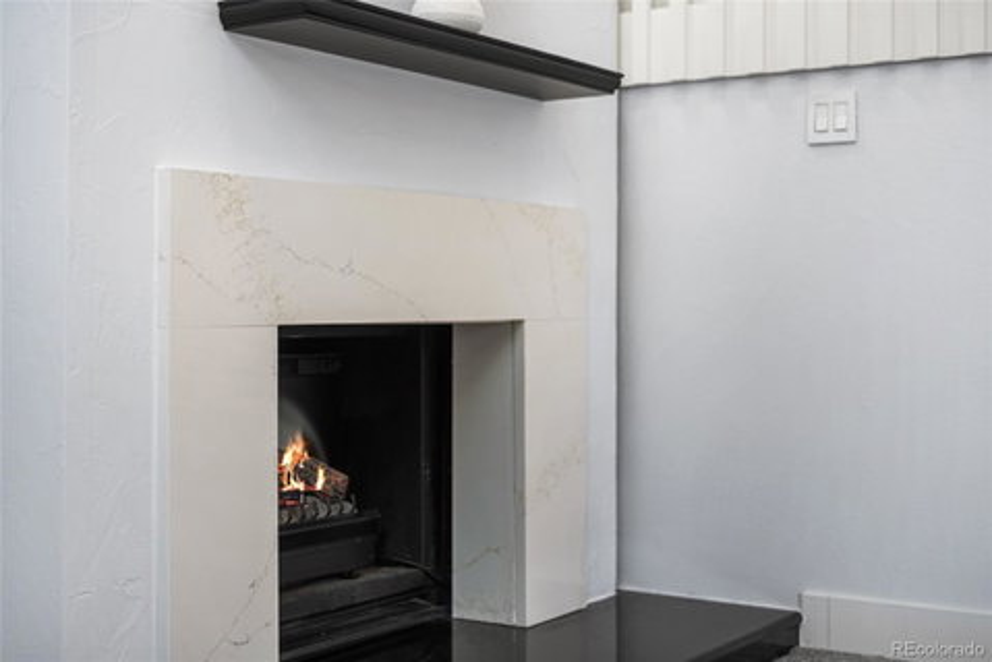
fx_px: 1379
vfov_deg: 27.0
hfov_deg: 39.6
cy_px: 331
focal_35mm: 50
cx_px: 496
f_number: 1.8
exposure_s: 1/80
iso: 200
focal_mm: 50
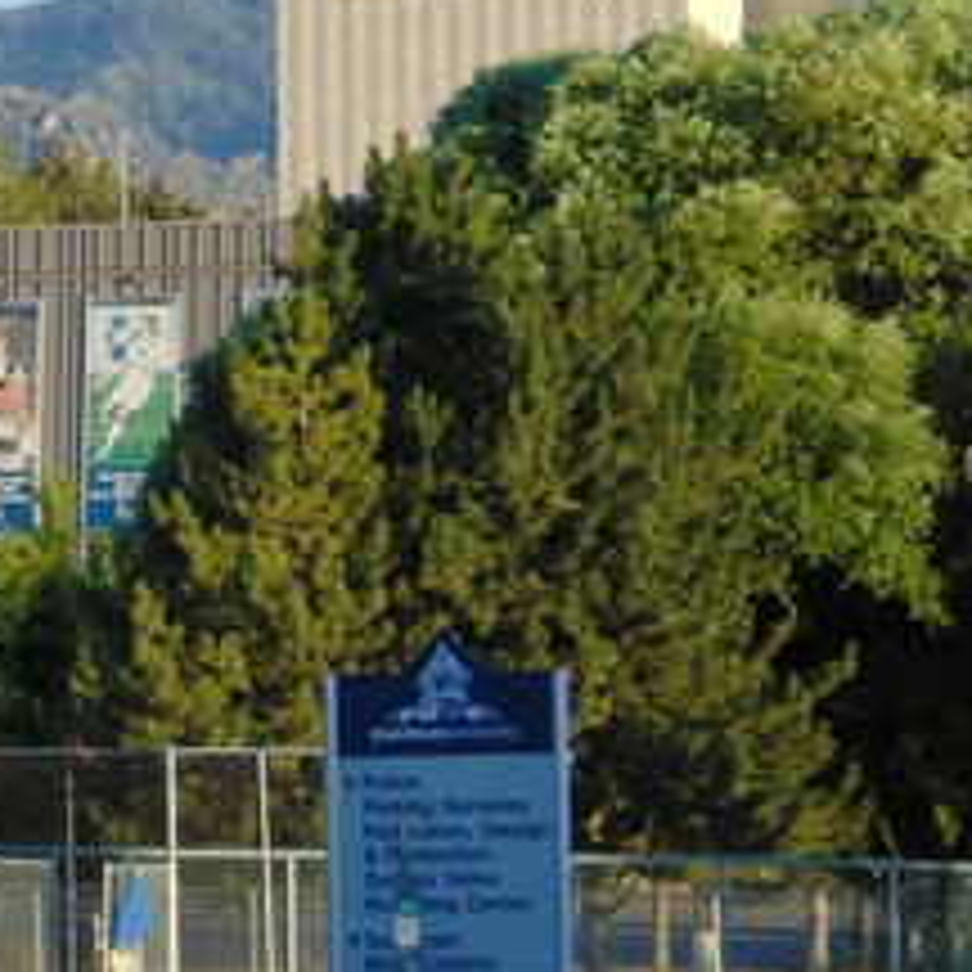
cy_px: 302
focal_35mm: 430
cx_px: -320
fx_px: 13660
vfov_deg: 4.1
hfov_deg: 4.1
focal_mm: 29.5
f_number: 4
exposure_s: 1/320
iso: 80
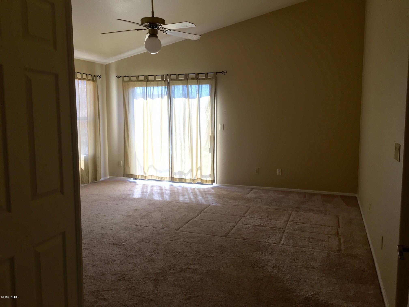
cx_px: 204
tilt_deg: -3.5
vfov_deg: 48.2
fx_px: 343
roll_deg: +0.1
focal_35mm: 29
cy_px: 154
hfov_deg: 61.7
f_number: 2.2
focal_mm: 4.15
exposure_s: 1/120
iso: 40
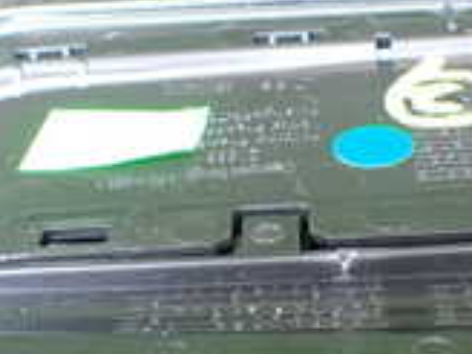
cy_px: 242
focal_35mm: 110
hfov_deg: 17.9
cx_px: 262
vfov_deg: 13.4
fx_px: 1500
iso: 800
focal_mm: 5.4
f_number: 2.3
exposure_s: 1/125
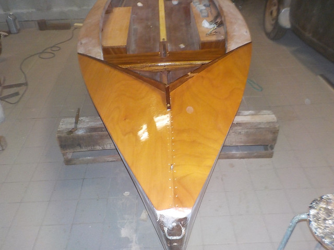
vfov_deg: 46.8
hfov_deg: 60.0
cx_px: 167
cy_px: 125
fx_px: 289
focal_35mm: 30
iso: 450
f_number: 3.3
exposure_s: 1/30
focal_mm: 4.1
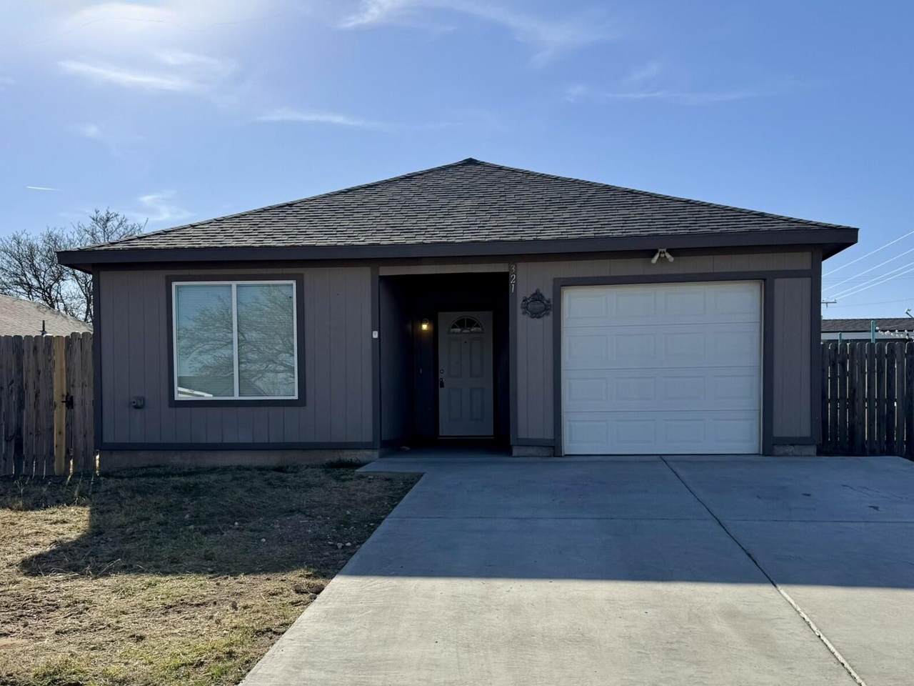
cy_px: 343
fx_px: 634
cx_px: 457
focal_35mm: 24
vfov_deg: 56.8
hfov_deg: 71.6
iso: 80
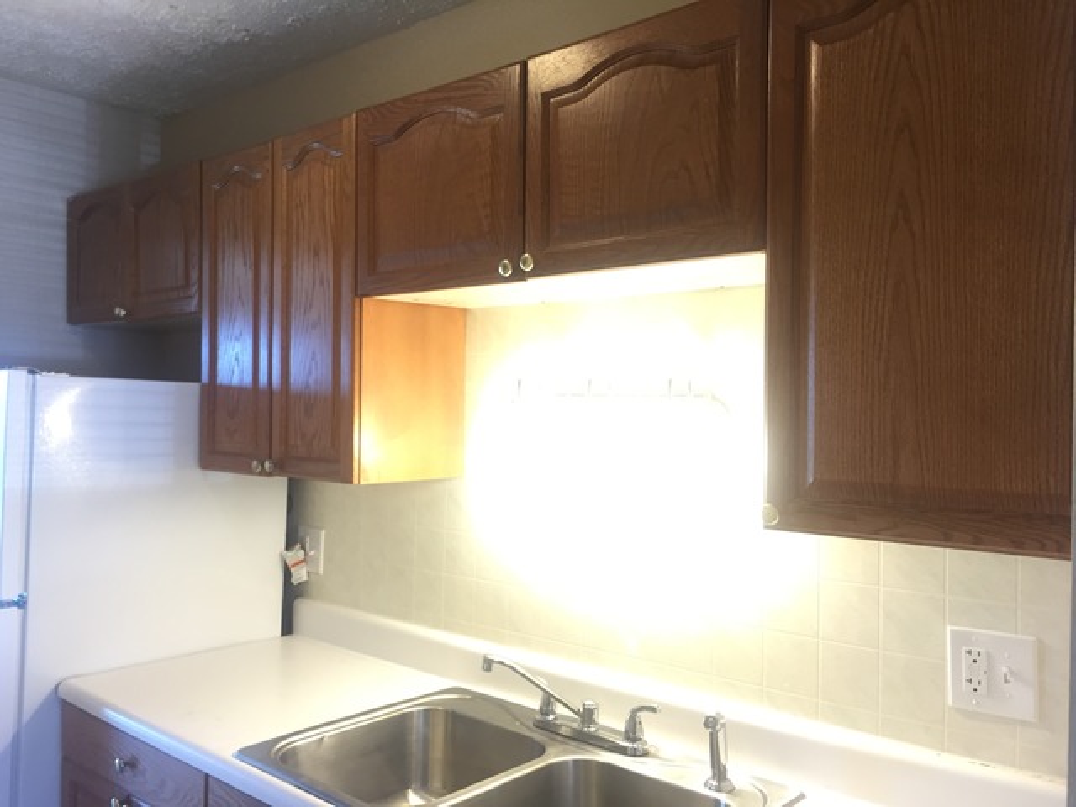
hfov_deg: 61.7
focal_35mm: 29
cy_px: 404
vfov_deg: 48.2
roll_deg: -2.0
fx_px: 901
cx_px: 538
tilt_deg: -0.4
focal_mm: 4.15
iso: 50
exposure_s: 1/30
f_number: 2.2
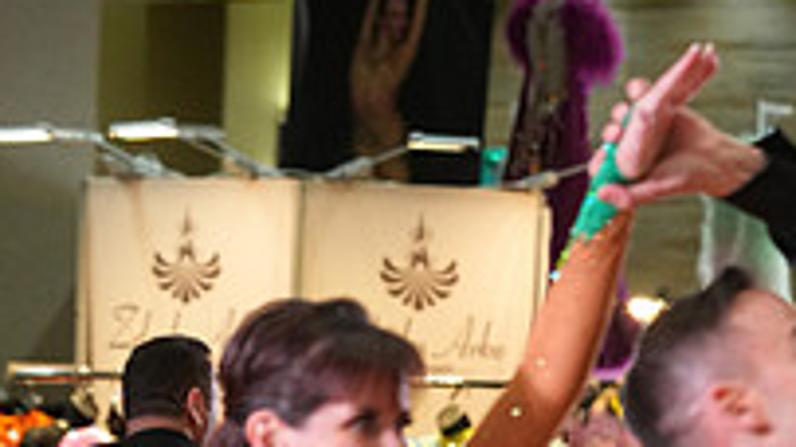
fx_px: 8271
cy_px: 1114
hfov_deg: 5.5
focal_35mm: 392
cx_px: 492
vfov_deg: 3.1
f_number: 5
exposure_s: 1/200
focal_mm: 131
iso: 2500
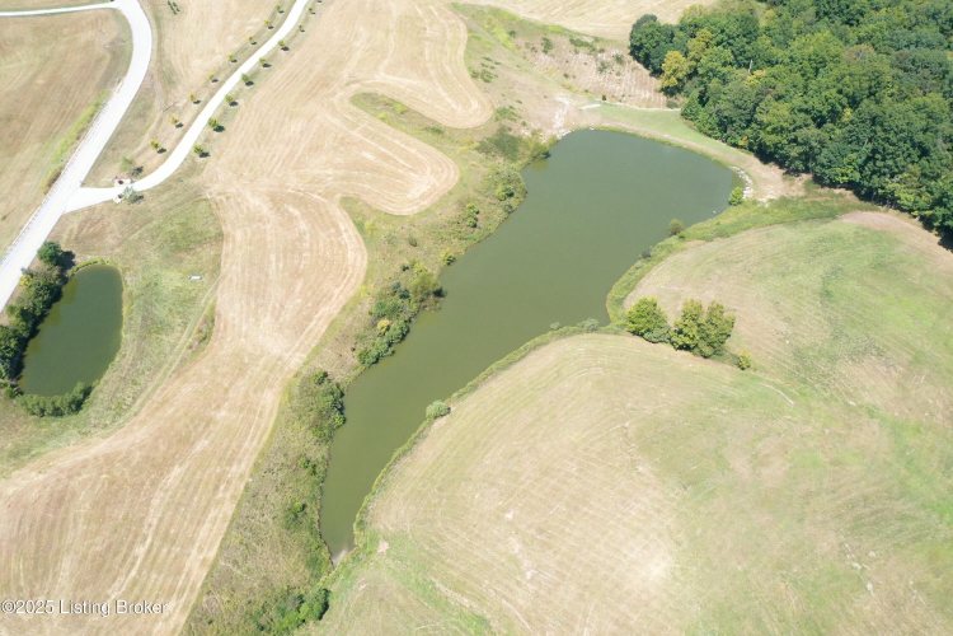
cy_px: 318
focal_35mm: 28
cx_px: 476
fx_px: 741
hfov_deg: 65.5
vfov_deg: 46.4
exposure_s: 1/800
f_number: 7.1
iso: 800
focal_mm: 10.26
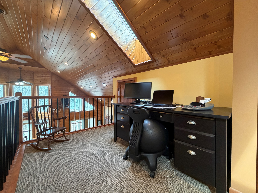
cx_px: 129
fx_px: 104
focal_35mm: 14
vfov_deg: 85.7
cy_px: 96
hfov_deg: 102.1
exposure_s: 1/60
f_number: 2.2
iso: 400
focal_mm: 2.22
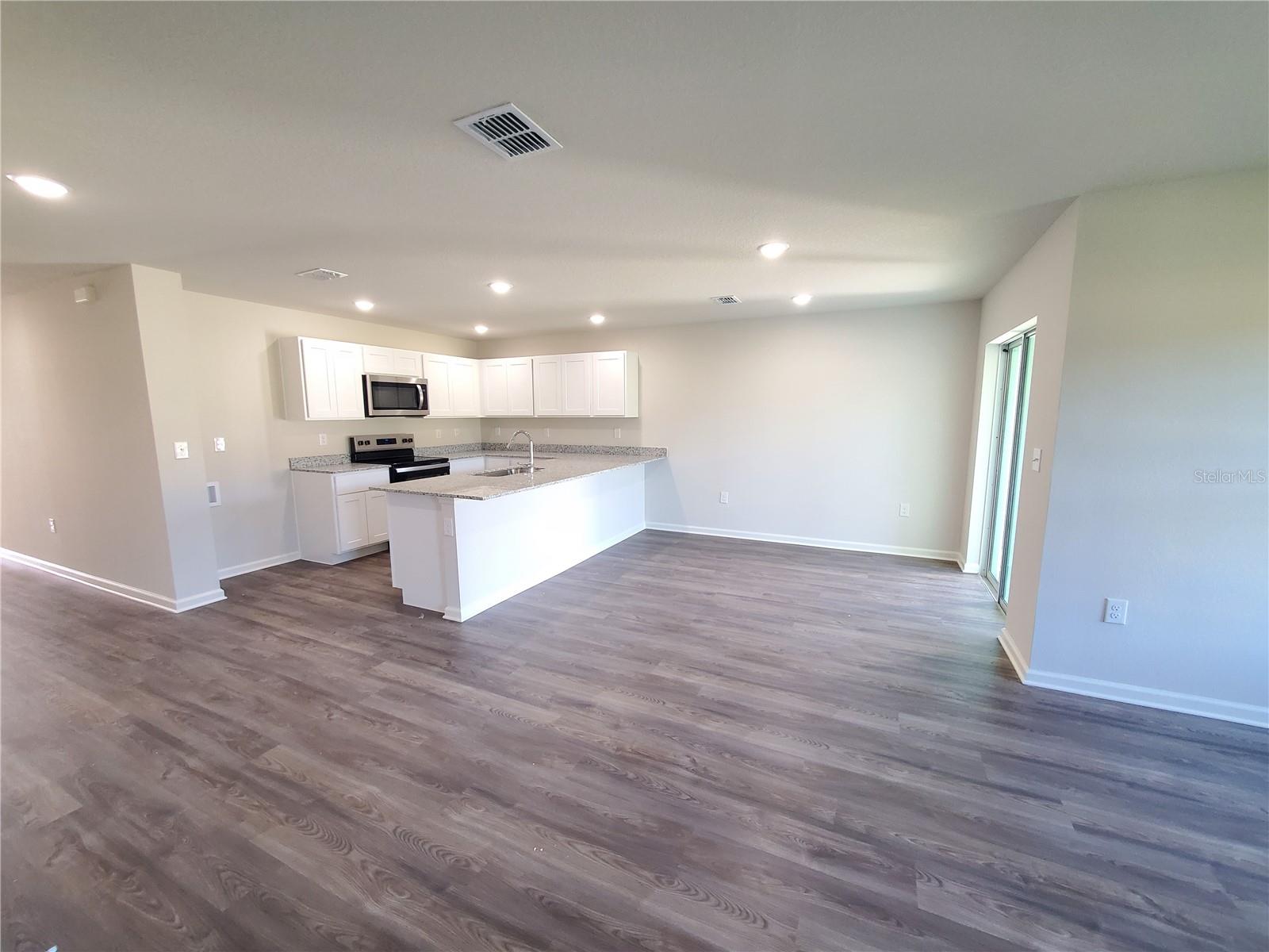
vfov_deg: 89.9
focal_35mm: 13
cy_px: 476
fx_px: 477
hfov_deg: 106.2
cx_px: 634
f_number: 2.2
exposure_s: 1/60
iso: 320
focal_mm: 1.8
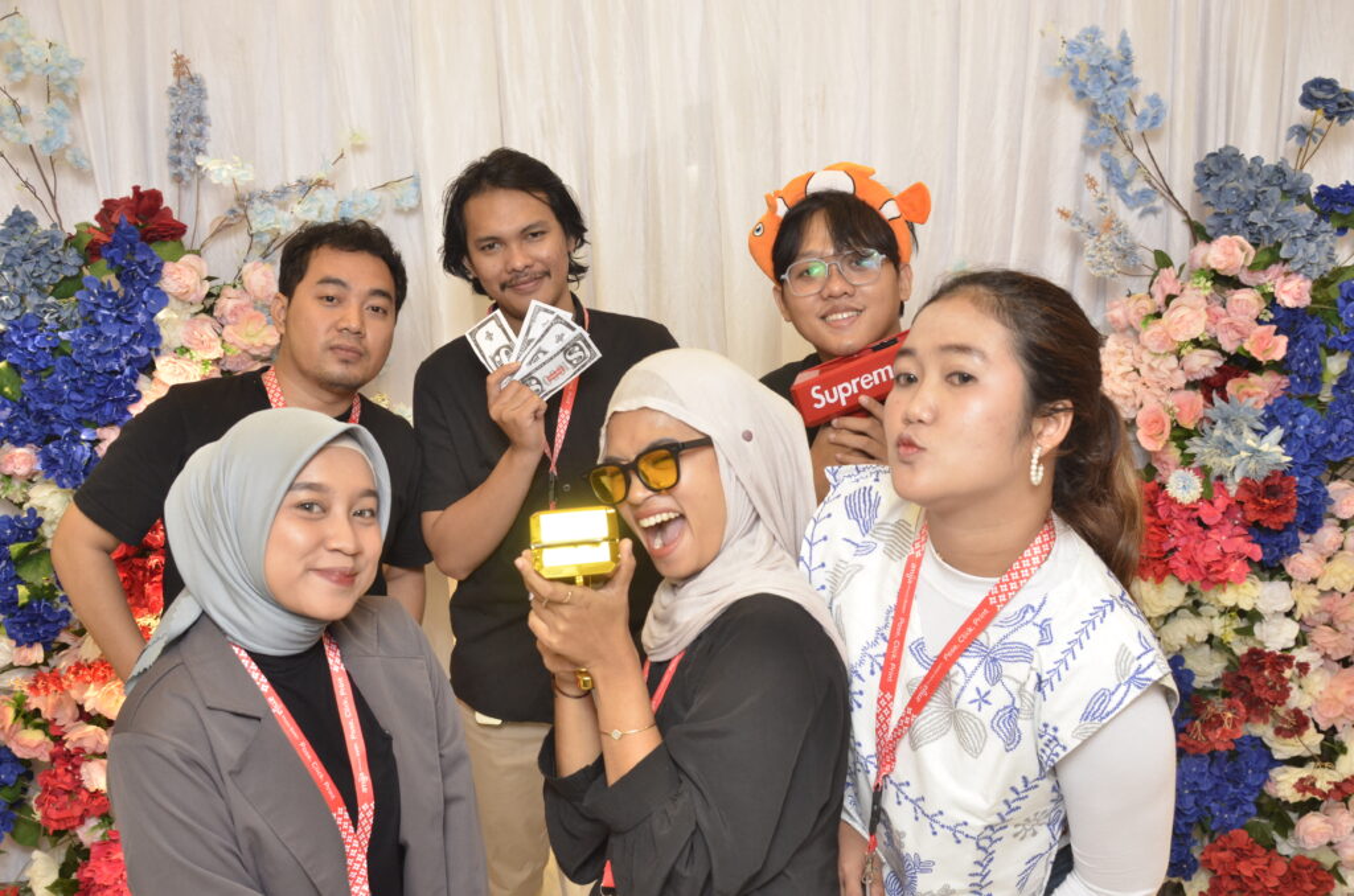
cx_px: 677
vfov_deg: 34.1
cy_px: 448
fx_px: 1464
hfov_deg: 49.6
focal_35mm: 39
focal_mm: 26
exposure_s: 1/30
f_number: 5.6
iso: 800
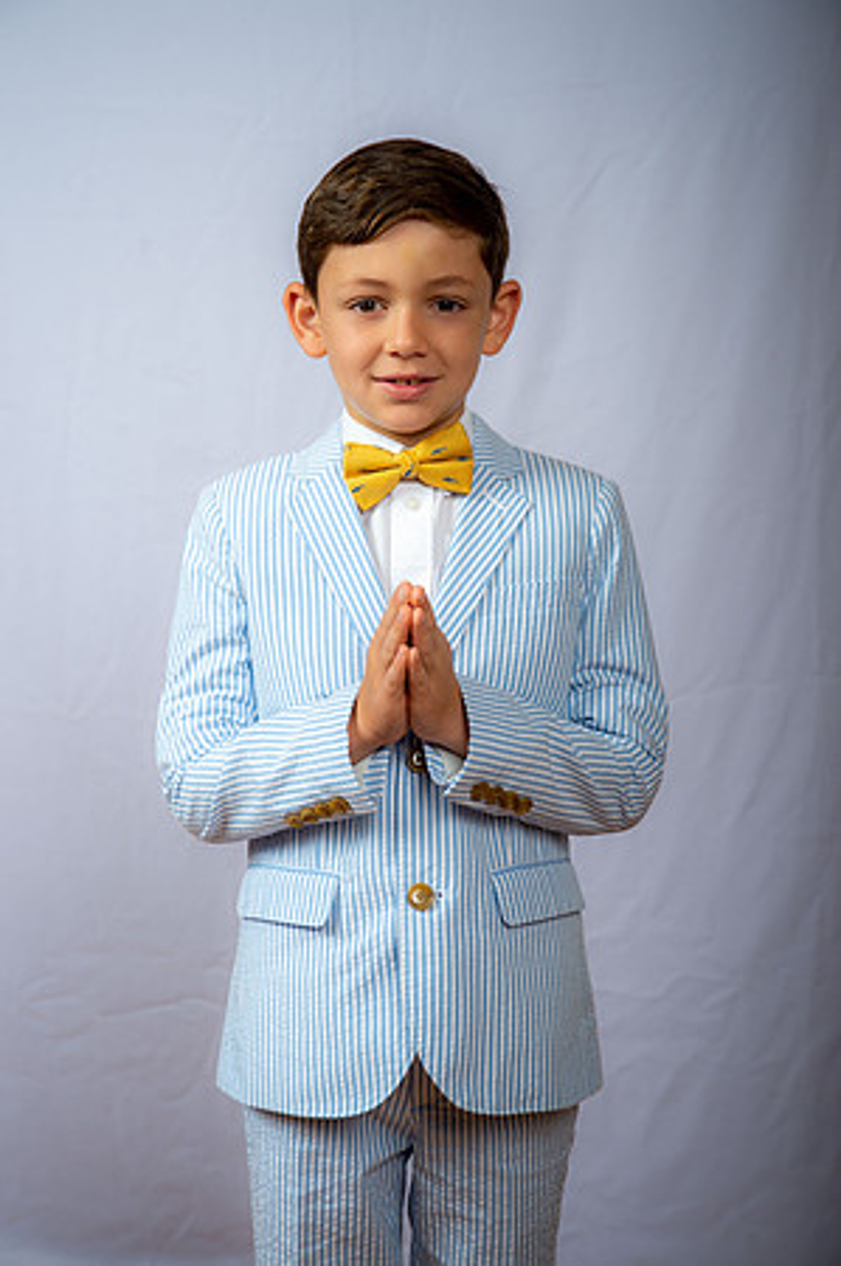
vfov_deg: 30.5
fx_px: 2318
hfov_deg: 20.6
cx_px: 420
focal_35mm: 66
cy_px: 633
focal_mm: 66
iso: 250
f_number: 6.3
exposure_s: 1/200
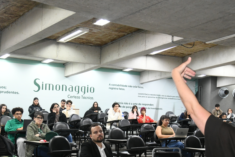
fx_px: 287
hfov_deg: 44.3
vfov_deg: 29.8
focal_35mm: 44
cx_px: 98
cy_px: 127
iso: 4000
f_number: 5
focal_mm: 24
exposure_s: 1/80
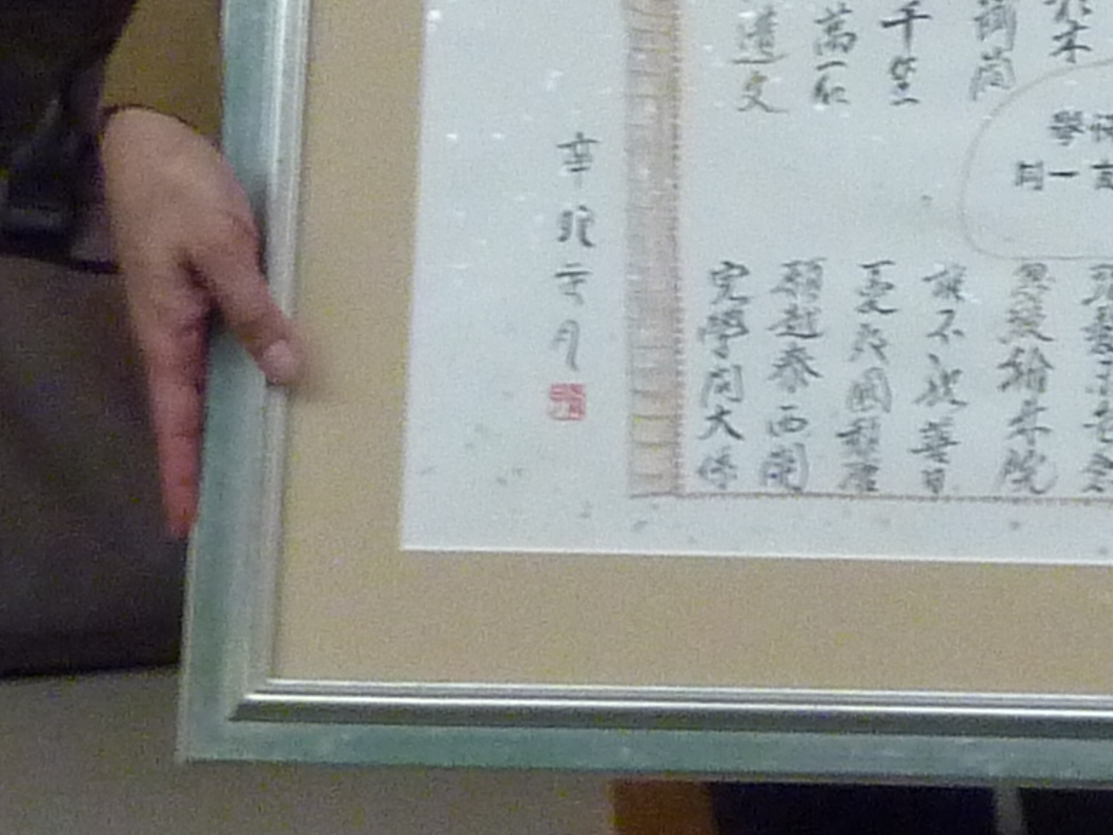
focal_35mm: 126
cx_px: 952
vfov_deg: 11.5
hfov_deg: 15.5
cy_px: -211
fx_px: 4051
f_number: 3.3
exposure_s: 1/30
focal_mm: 4.4
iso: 320
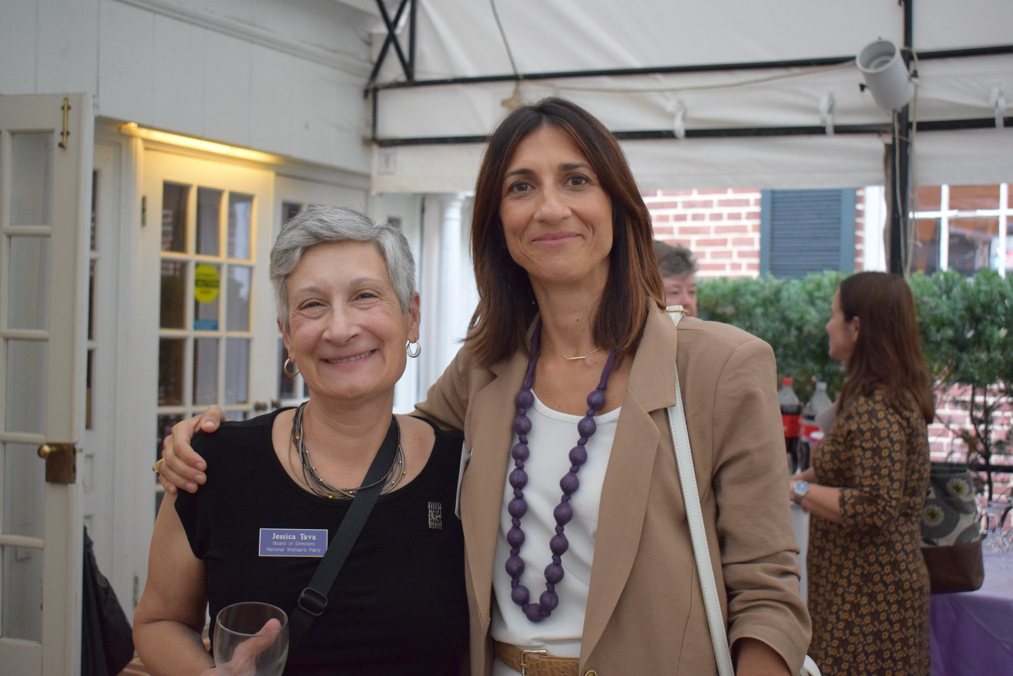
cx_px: 506
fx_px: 1266
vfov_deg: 29.9
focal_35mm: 45
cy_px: 338
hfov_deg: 43.6
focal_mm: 30
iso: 2800
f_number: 4.2
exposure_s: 1/60
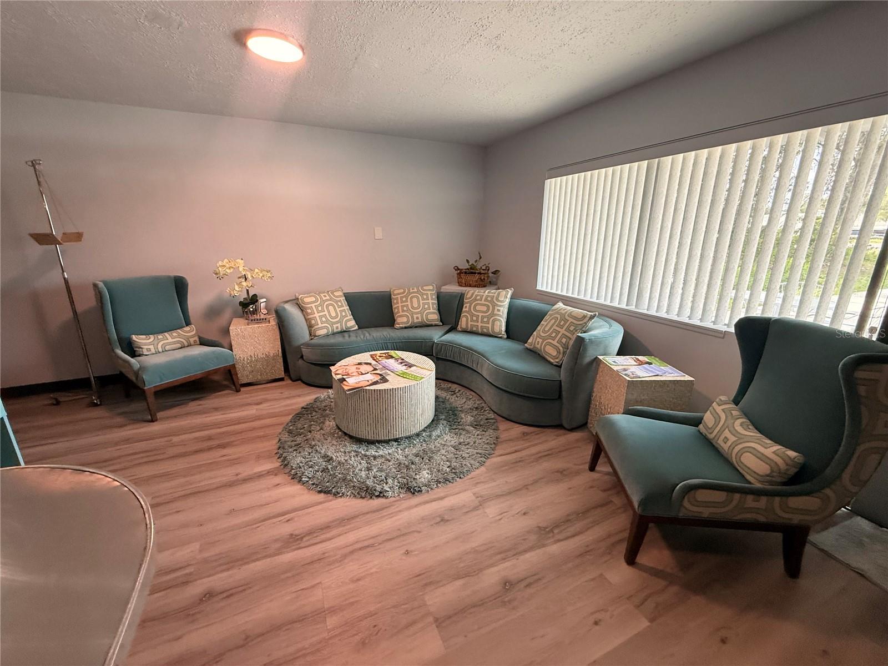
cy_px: 333
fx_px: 359
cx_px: 444
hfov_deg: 102.1
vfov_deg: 85.7
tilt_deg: -15.6
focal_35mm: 14
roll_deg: -1.2
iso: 320
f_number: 2.2
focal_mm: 2.22
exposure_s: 1/120
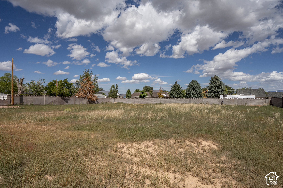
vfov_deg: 61.9
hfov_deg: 84.0
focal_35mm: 20
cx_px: 142
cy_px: 94
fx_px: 157
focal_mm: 20
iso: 320
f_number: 14
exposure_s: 1/800
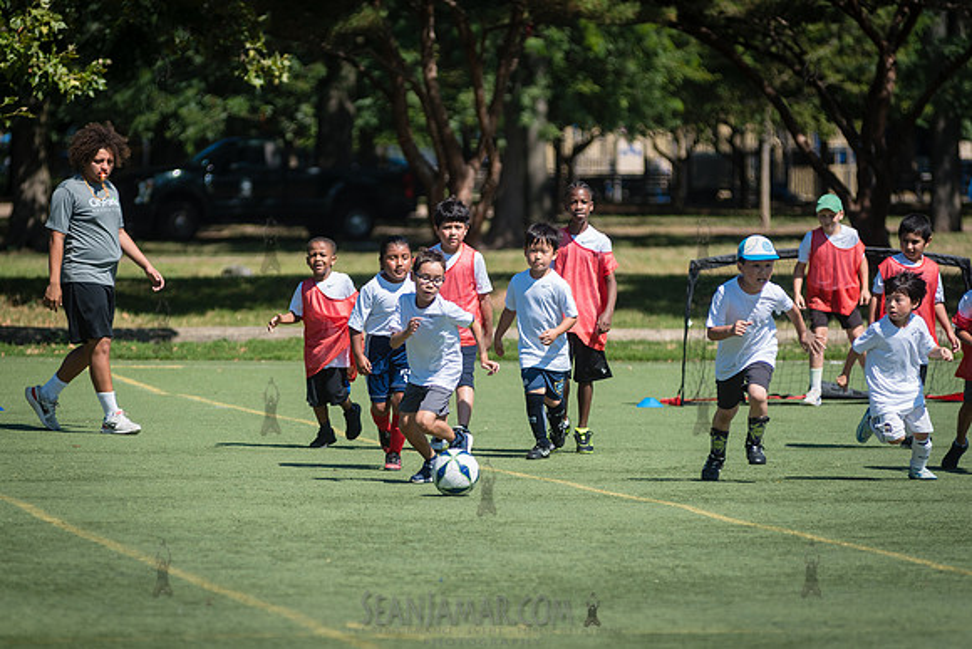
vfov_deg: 5.9
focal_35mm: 234
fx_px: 6310
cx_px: 434
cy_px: 379
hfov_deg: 8.8
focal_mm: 200
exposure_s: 1/2000
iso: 200
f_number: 4
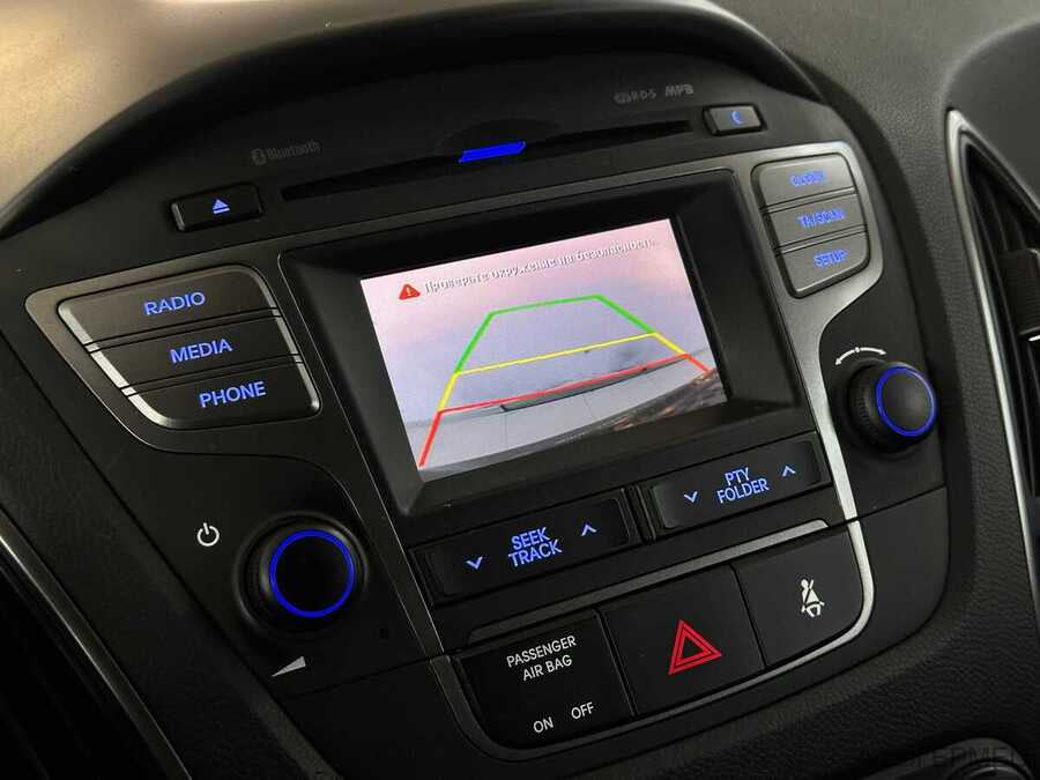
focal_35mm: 48
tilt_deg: -25.1
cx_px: 520
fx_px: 1442
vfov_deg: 30.3
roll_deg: +1.2
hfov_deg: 39.7
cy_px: 390
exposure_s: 1/50
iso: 50
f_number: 1.78
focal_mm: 6.86
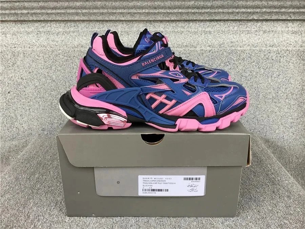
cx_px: 152
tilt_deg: -19.8
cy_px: 114
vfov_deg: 45.4
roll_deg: +0.6
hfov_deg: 58.4
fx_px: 273
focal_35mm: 31
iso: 25
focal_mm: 3.3
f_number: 2.4
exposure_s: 1/50
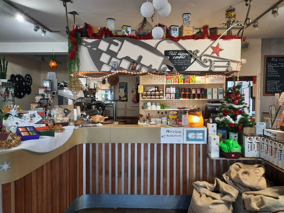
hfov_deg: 69.4
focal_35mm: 25
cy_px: 106
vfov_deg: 54.9
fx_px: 205
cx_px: 142
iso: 400
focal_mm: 4.6
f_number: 2
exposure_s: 1/50
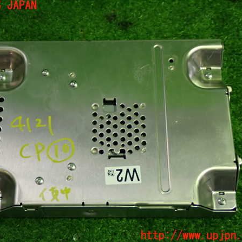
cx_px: 101
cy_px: 121
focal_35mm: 64
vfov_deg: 26.9
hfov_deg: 26.8
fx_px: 506
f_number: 3.3
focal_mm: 9.65
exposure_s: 1/50
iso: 320
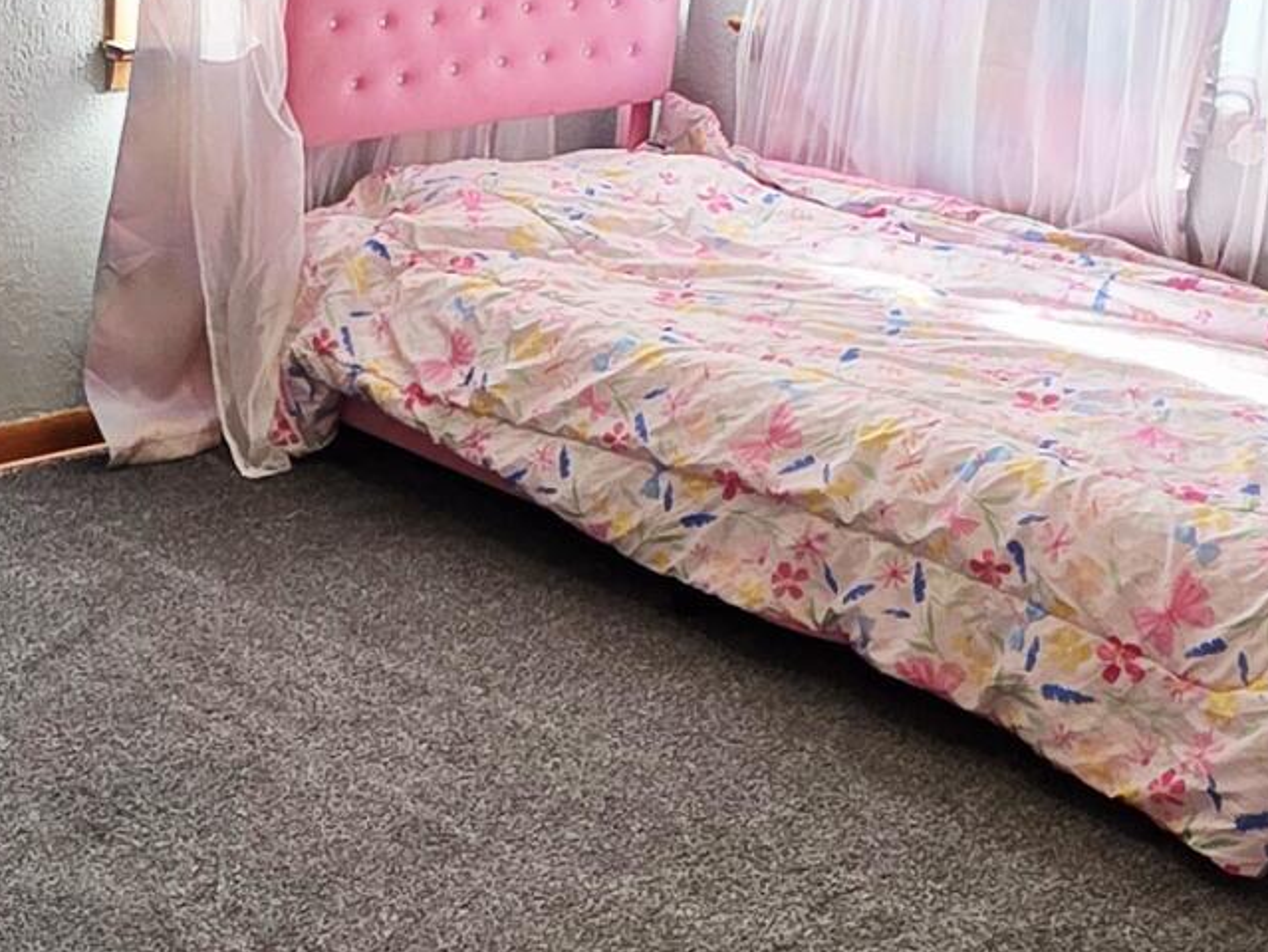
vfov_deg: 24.0
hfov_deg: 30.4
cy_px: 363
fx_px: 2236
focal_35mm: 61
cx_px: 159
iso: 200
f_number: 1.9
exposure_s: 1/60.2
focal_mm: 2.2
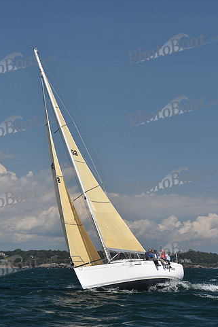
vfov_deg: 15.2
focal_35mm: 135
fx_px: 1225
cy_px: 155
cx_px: 93
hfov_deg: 10.2
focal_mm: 112
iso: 250
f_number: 6.3
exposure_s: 1/1000
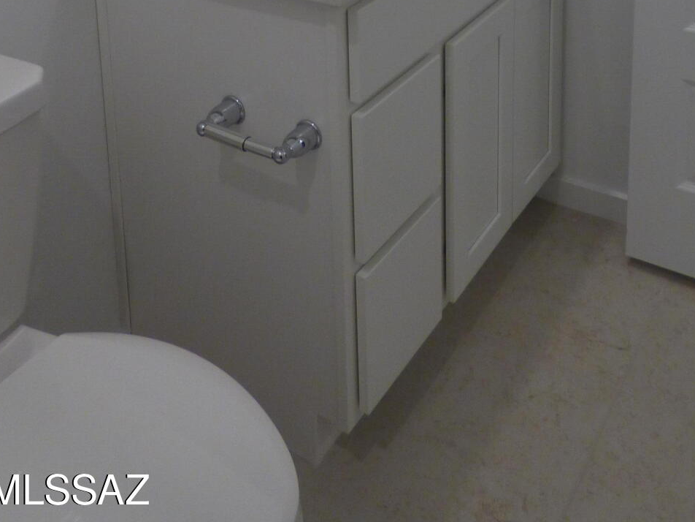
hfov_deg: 44.7
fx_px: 843
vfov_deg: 27.9
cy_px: -174
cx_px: 399
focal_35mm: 42
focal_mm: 3.58
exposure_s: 1/60
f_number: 2.8
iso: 160
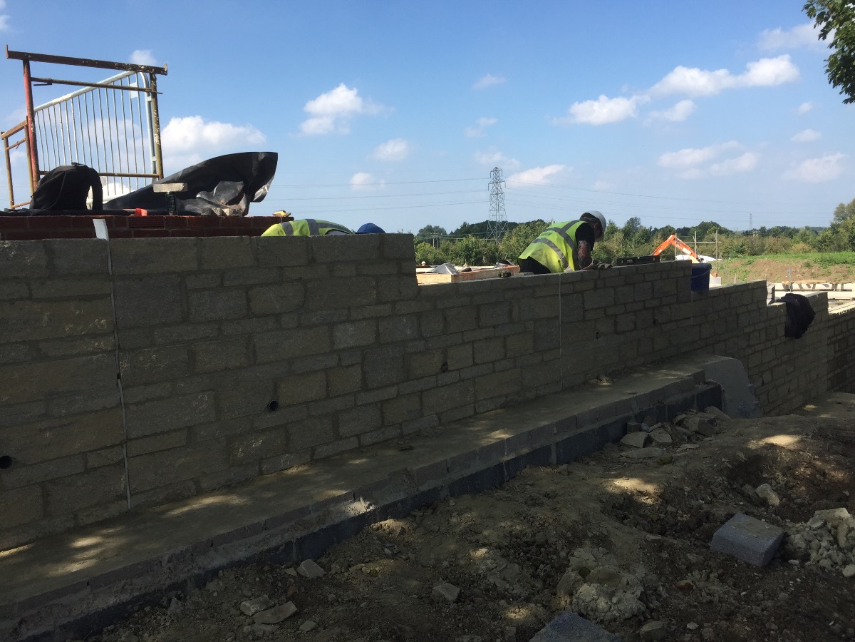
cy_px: 321
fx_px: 716
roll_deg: +0.9
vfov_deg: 48.2
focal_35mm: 29
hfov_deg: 61.7
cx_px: 428
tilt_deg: -7.8
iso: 32
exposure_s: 1/1319
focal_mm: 4.15
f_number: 2.2
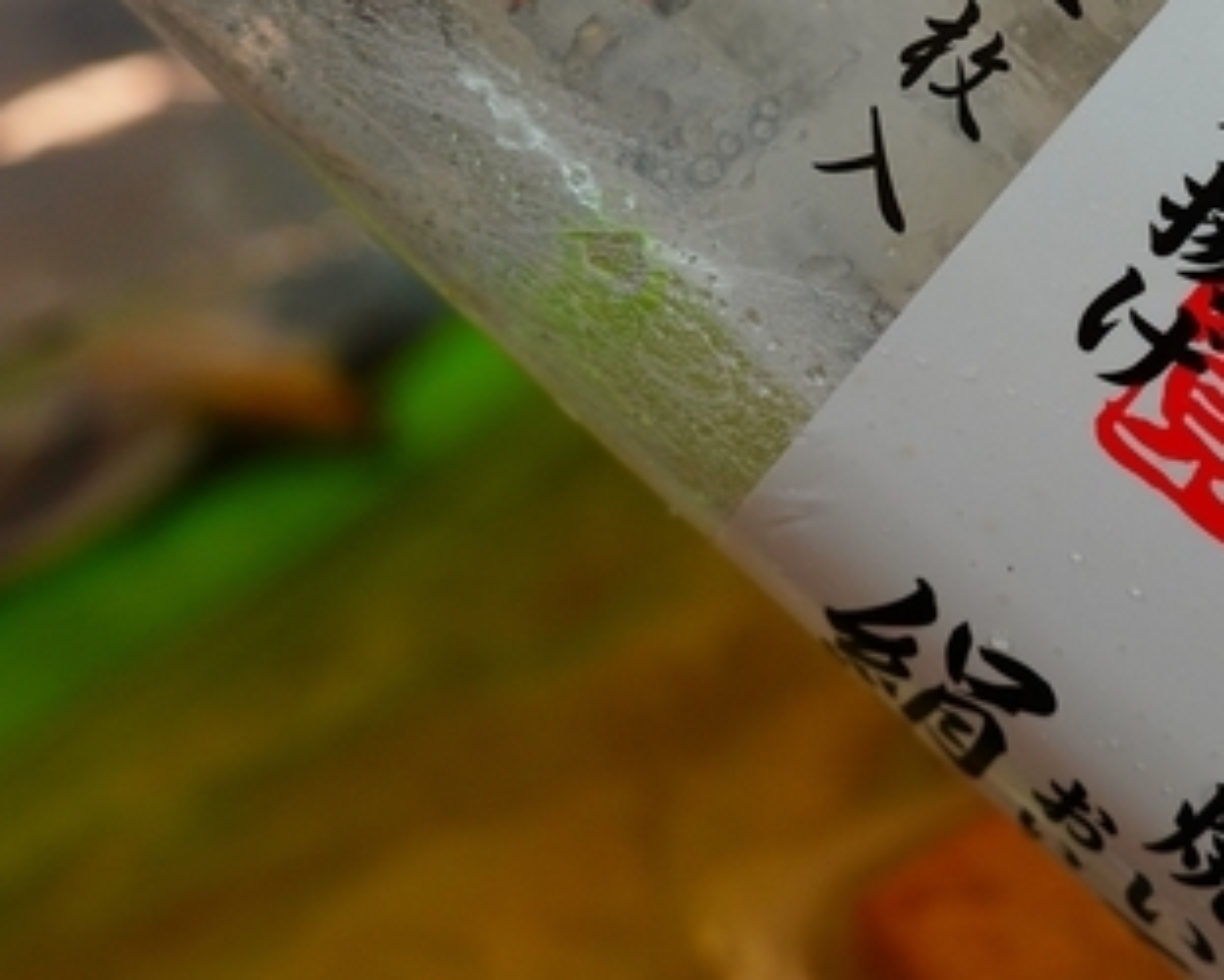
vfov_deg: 9.4
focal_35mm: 164
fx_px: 5943
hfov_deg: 11.7
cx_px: 1106
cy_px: 37
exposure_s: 1/80
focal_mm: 68
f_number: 4
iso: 1000
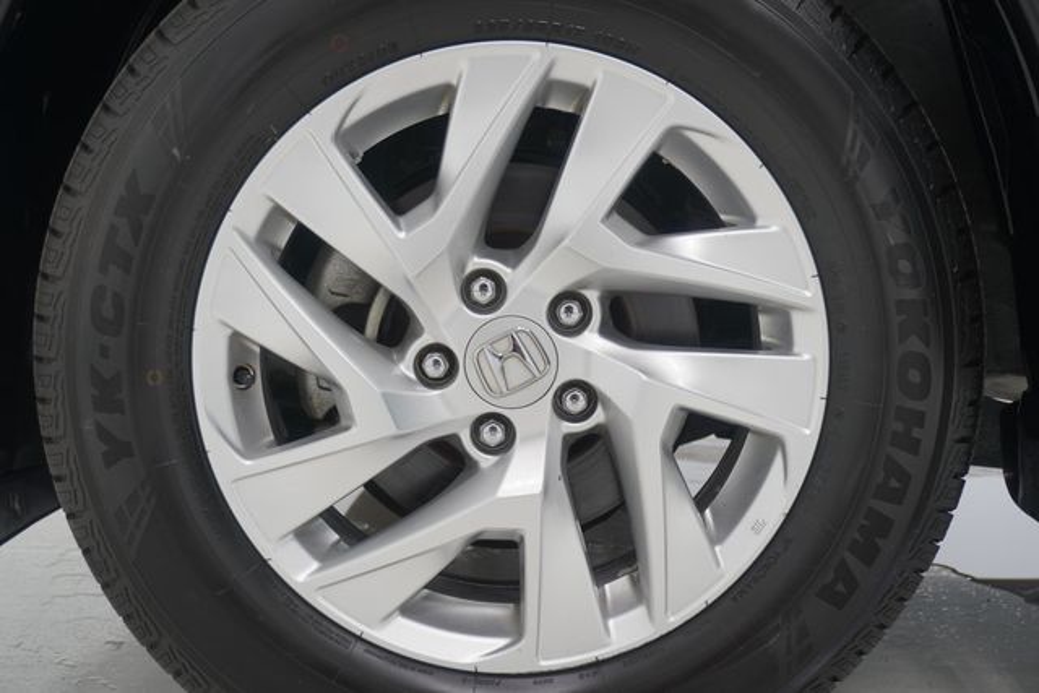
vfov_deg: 26.5
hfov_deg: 38.9
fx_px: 1472
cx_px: 520
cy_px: 346
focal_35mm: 51
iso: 160
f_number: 5
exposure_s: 1/60
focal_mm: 34
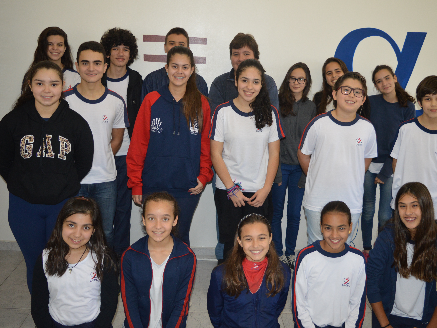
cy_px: 163
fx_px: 454
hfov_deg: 51.3
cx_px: 239
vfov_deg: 39.7
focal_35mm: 36
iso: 640
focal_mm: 22
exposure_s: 1/60
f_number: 3.8
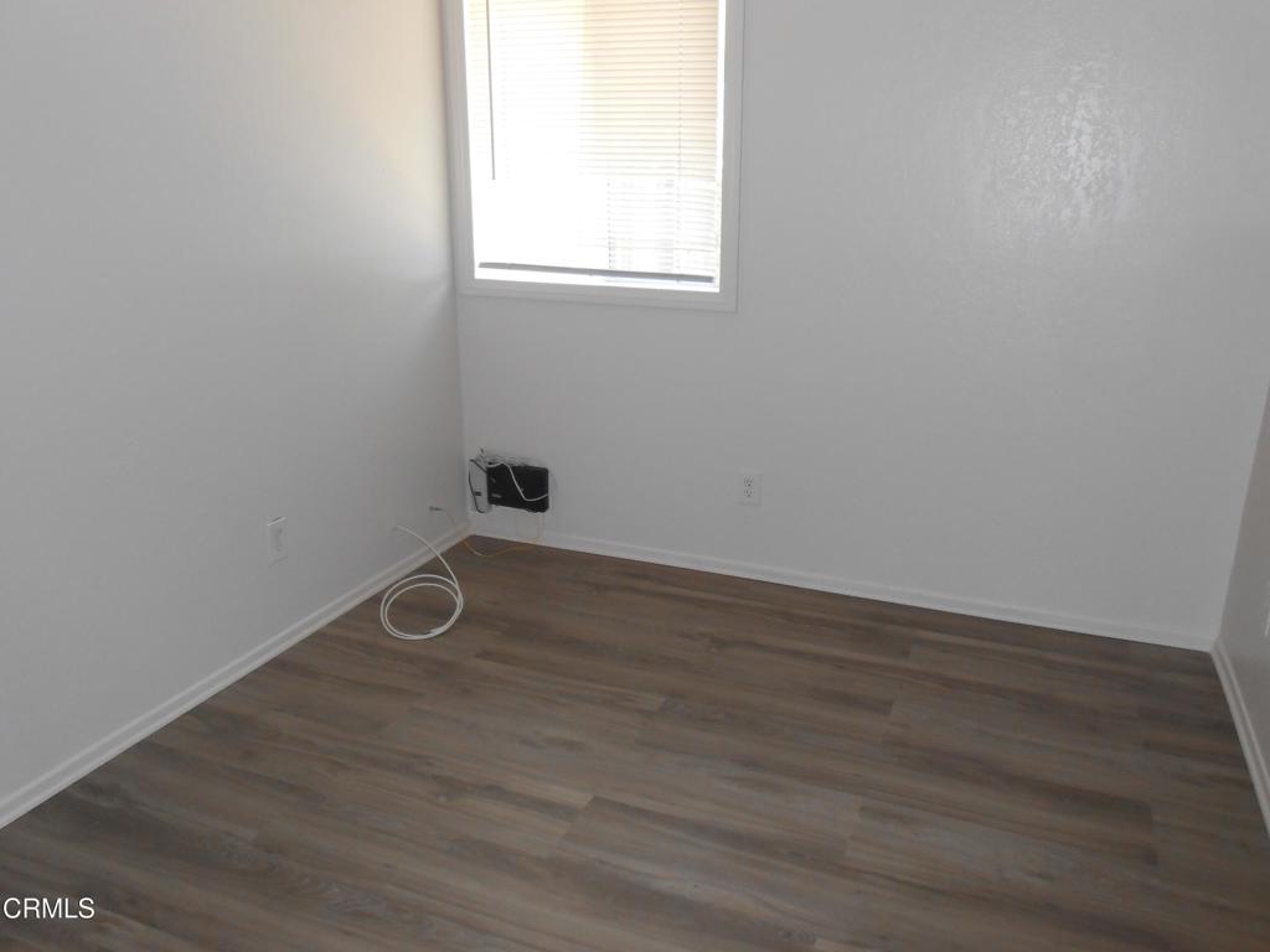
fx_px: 954
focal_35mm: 26
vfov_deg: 53.1
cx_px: 635
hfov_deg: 67.3
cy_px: 476
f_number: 3.5
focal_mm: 4.6
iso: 200
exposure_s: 1/25
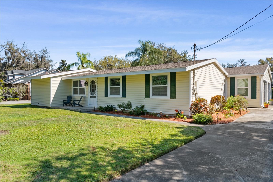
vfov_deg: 53.1
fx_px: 182
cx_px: 136
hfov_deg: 73.8
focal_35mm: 24
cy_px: 91
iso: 400
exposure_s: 1/160
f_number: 8
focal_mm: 16
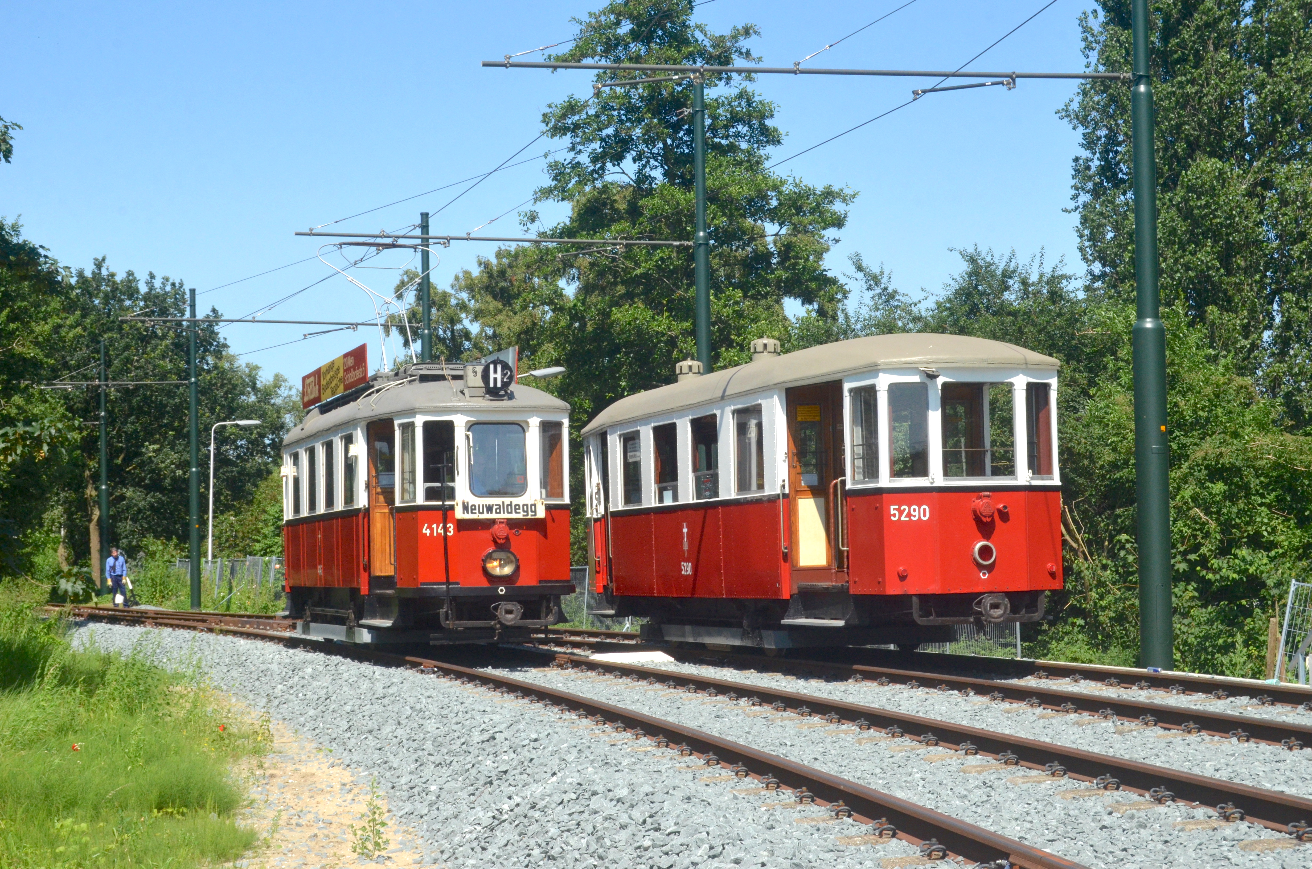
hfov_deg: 32.0
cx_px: 656
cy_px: 434
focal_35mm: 63
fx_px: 2291
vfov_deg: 21.5
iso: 800
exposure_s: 1/800
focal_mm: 42
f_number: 14
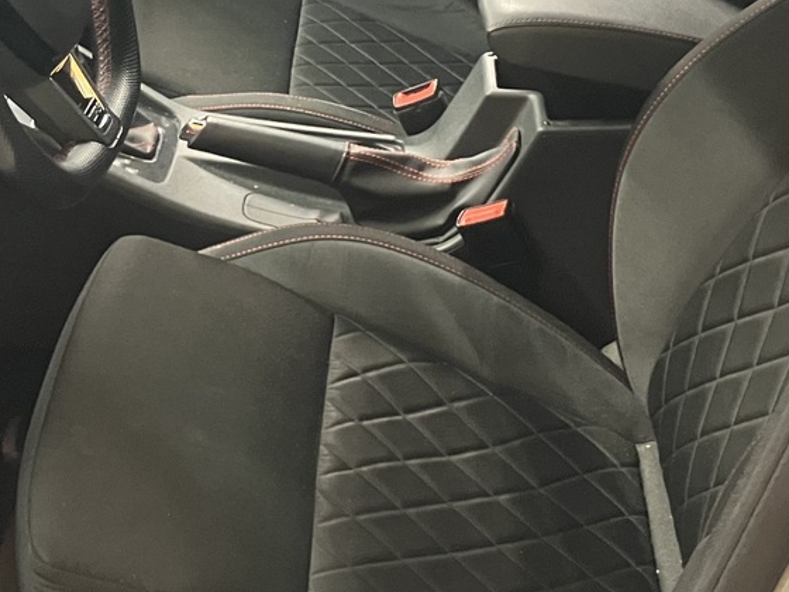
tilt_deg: -24.0
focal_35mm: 72
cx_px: 276
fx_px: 1641
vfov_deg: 20.0
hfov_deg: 26.9
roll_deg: -1.4
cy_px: 56
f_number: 1.8
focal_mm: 3.99
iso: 500
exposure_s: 1/25
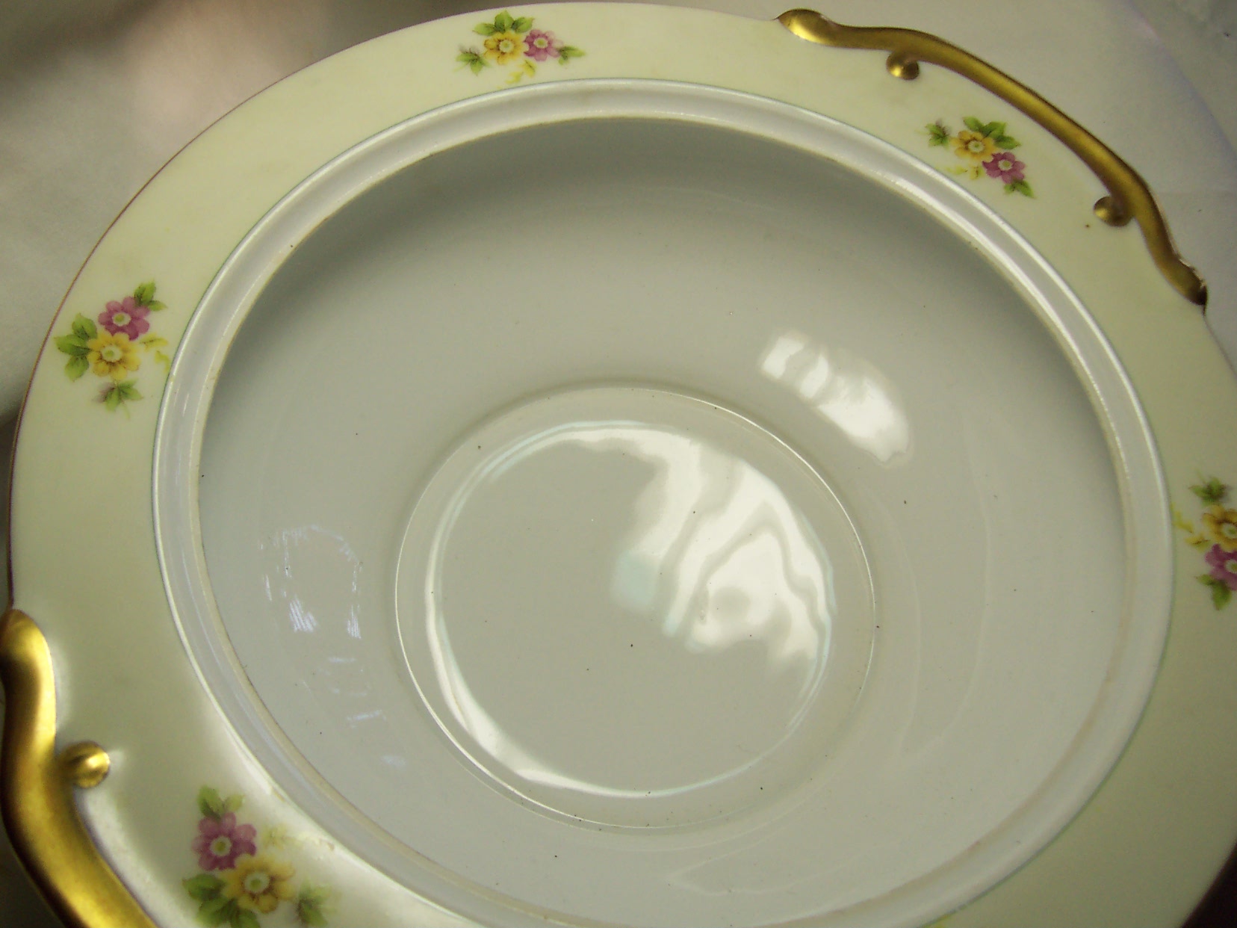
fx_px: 1322
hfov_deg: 50.1
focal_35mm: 37
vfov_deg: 38.7
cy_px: 464
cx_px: 618
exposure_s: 1/125
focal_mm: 5.6
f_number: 2.8
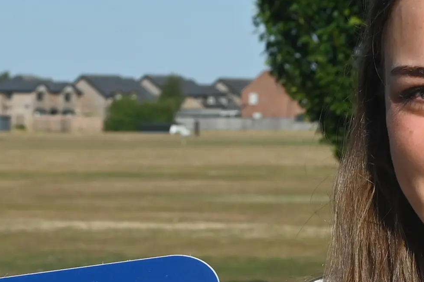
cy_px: 383
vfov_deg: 6.5
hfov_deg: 9.9
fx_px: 2450
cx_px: 267
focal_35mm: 208
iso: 100
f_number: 7.1
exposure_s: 1/400
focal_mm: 35
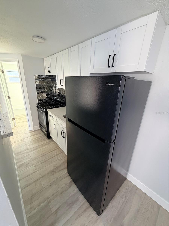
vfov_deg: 102.1
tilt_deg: -19.4
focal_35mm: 14
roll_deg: -1.9
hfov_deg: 85.7
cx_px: 84
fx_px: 91
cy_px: 113
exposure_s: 1/60
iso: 400
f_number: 2.2
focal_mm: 2.22
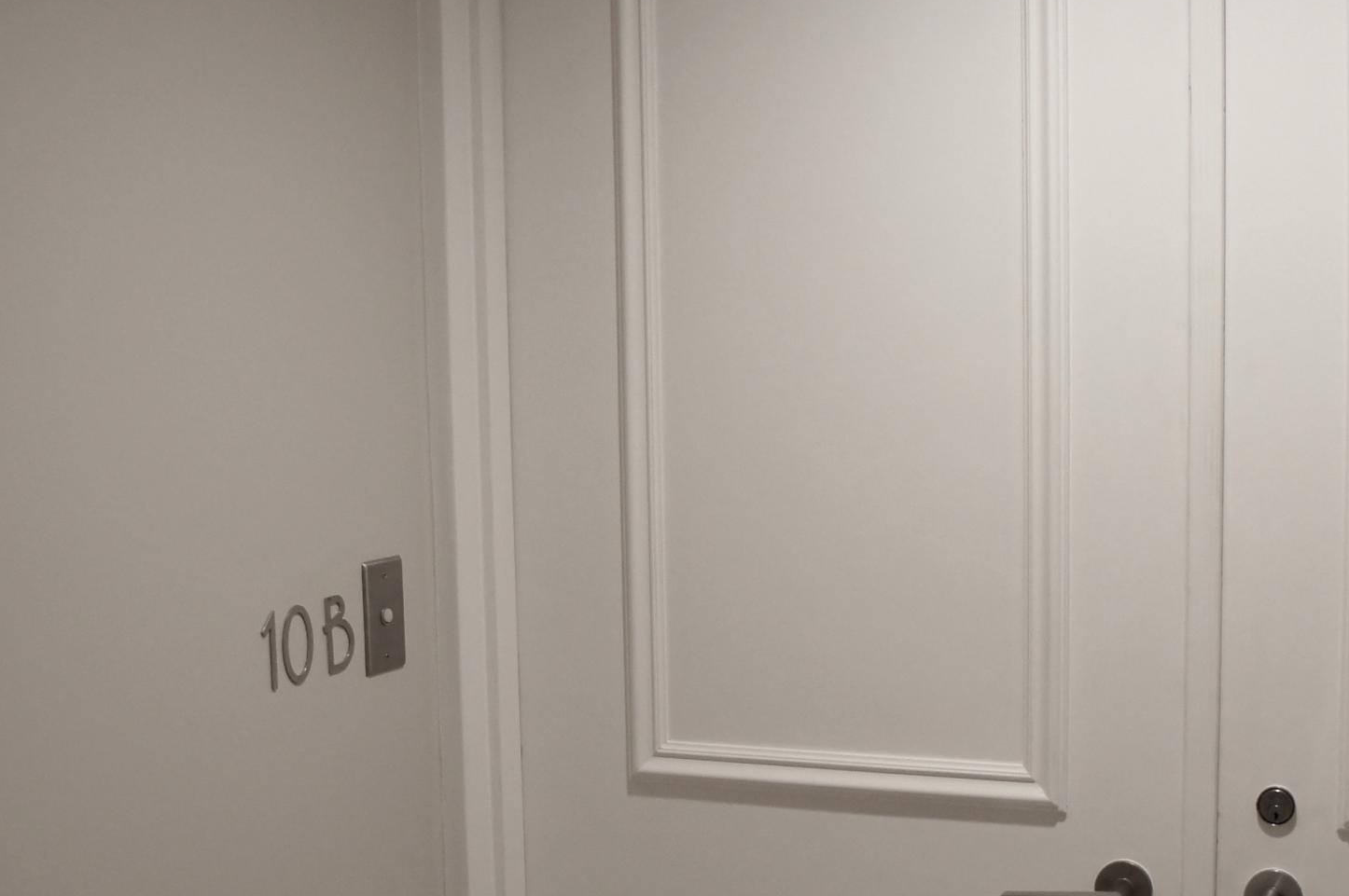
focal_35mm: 56
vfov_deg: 24.1
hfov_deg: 35.5
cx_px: 831
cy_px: 573
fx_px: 2096
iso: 500
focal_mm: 18
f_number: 4
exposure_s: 1/160
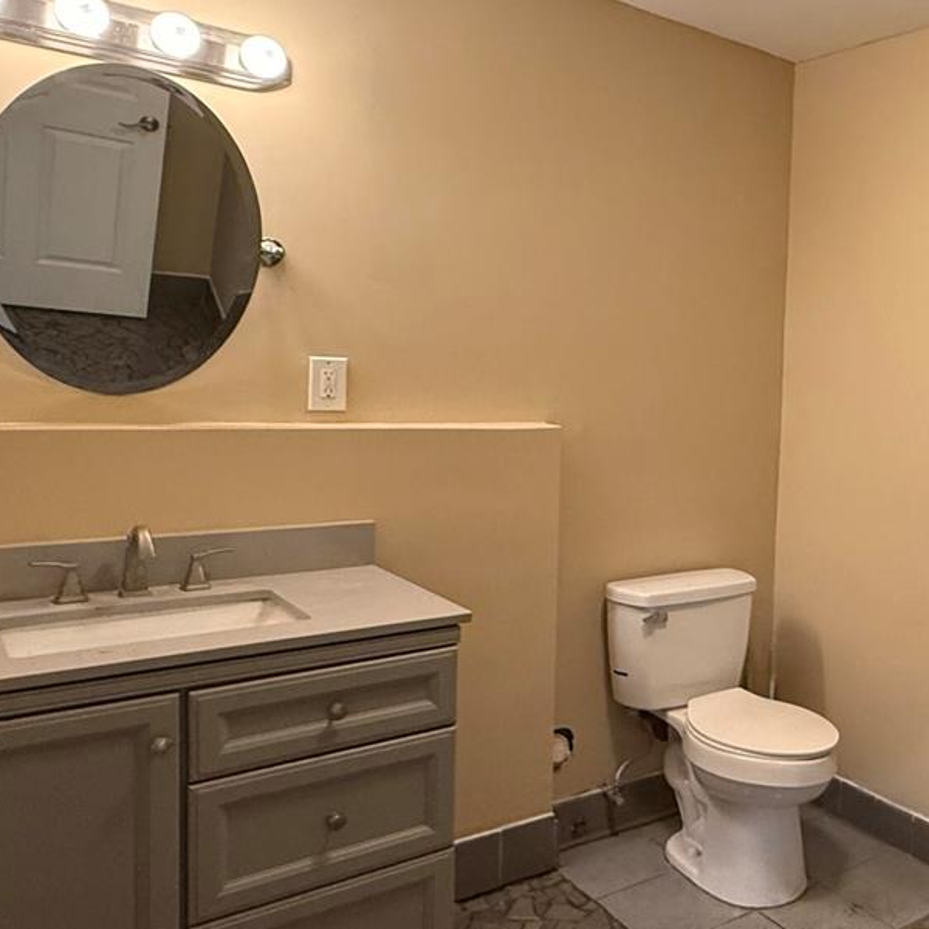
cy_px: 432
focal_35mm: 33
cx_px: 856
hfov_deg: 44.7
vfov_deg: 49.7
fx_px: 1002
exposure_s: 1/120
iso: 500
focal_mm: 2.22
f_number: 2.2
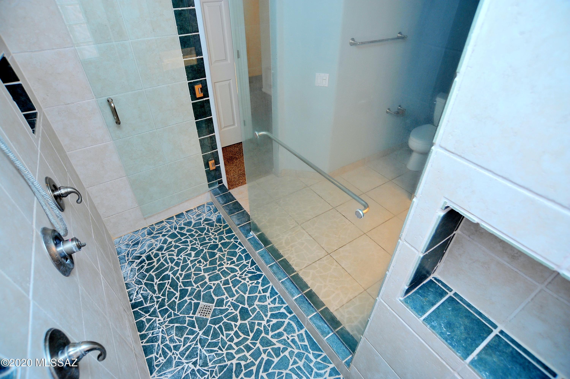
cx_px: 285
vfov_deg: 67.3
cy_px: 190
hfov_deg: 90.0
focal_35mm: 18
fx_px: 285
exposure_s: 1/60
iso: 640
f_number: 6.3
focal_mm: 18
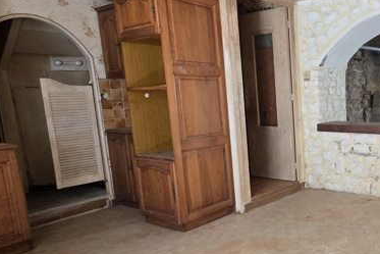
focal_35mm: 29
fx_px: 306
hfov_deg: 52.3
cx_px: 370
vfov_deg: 45.0
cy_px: 132
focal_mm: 2.2
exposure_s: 1/100
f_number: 1.9
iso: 250
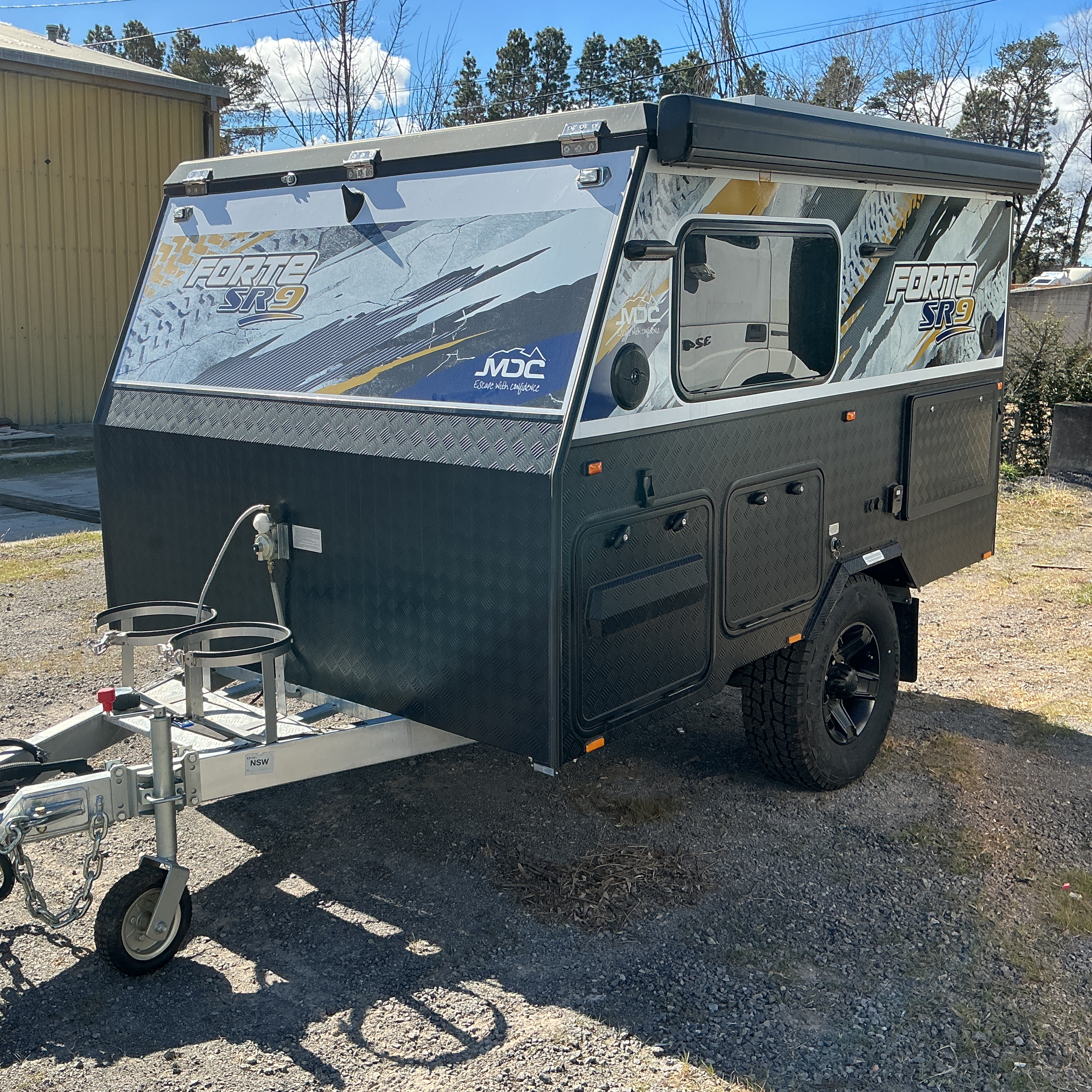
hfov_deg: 47.1
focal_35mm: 35
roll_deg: -1.6
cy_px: 536
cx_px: 483
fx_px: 1249
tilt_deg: -10.3
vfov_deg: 47.2
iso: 25
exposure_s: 1/962
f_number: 1.8
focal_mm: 3
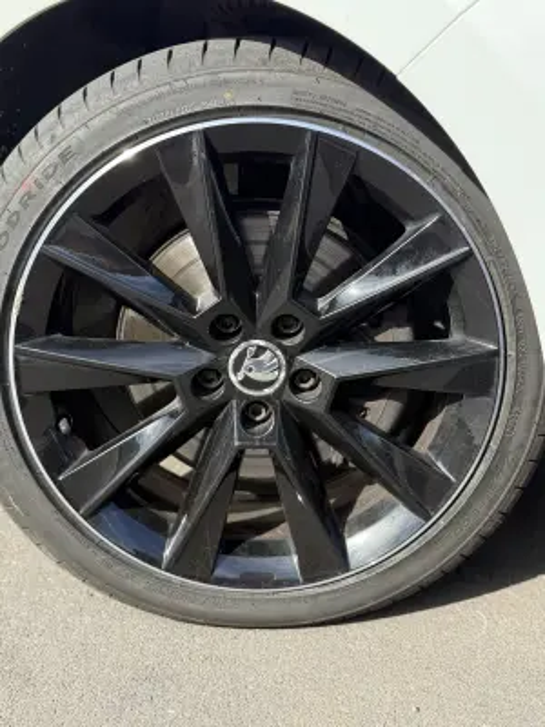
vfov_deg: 39.7
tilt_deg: -19.4
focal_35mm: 48
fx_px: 1008
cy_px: 364
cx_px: 272
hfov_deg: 30.3
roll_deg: -1.1
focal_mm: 6.76
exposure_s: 1/1013
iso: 100
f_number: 1.78
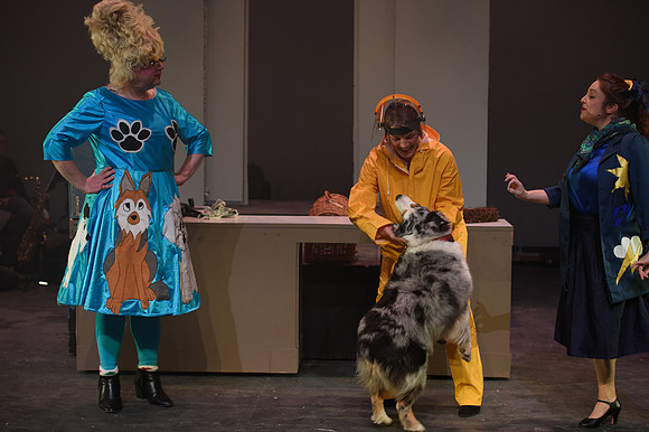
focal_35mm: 70
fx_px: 1261
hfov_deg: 28.9
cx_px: 324
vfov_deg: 19.4
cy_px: 216
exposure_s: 1/160
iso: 800
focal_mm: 70
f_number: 2.8
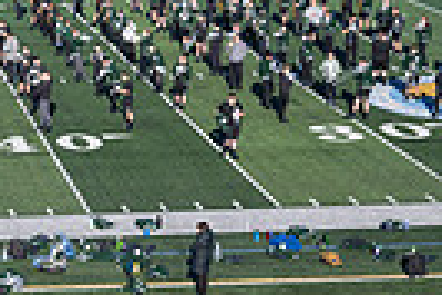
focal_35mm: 131
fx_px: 1610
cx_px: -276
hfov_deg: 14.3
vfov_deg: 10.5
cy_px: 65
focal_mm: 30
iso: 250
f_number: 4
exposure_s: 1/2000
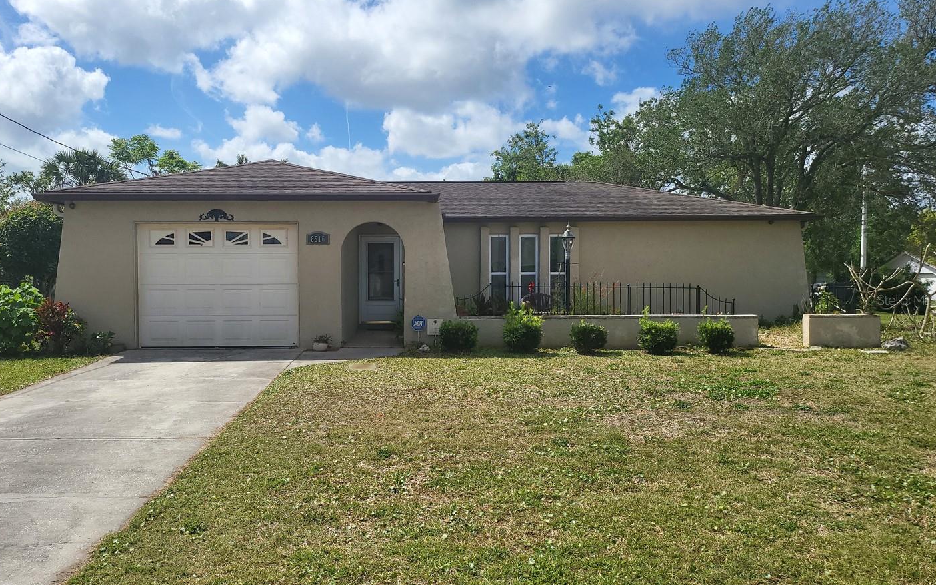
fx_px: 740
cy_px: 300
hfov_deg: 64.4
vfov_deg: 43.1
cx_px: 407
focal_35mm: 29
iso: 40
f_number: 1.8
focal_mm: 5
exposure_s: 1/3988
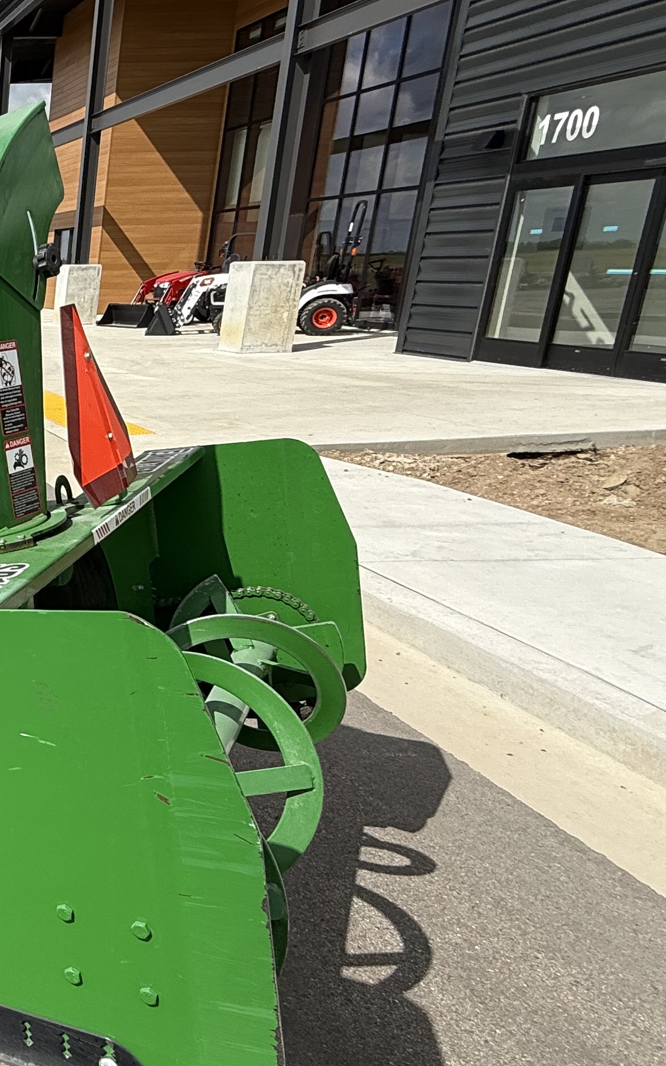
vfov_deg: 59.6
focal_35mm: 32
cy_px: 528
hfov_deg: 27.7
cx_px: -319
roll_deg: +1.3
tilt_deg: -15.7
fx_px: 929
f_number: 2.2
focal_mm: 2.22
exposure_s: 1/1901
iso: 50
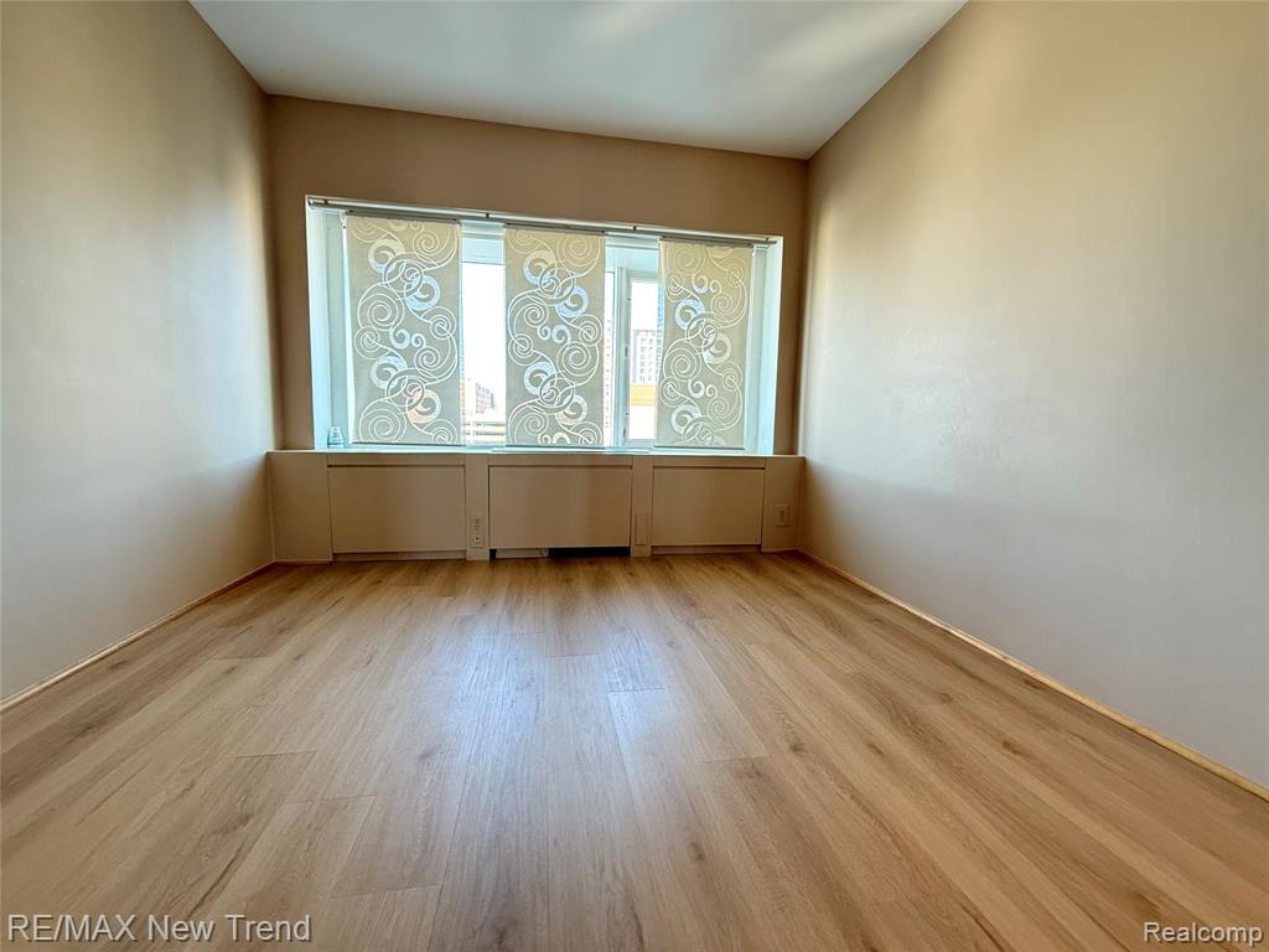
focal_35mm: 14
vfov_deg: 85.7
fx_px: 513
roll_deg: -1.0
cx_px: 634
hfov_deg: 102.1
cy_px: 476
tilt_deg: -4.7
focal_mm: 2.22
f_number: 2.2
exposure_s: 1/60
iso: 400
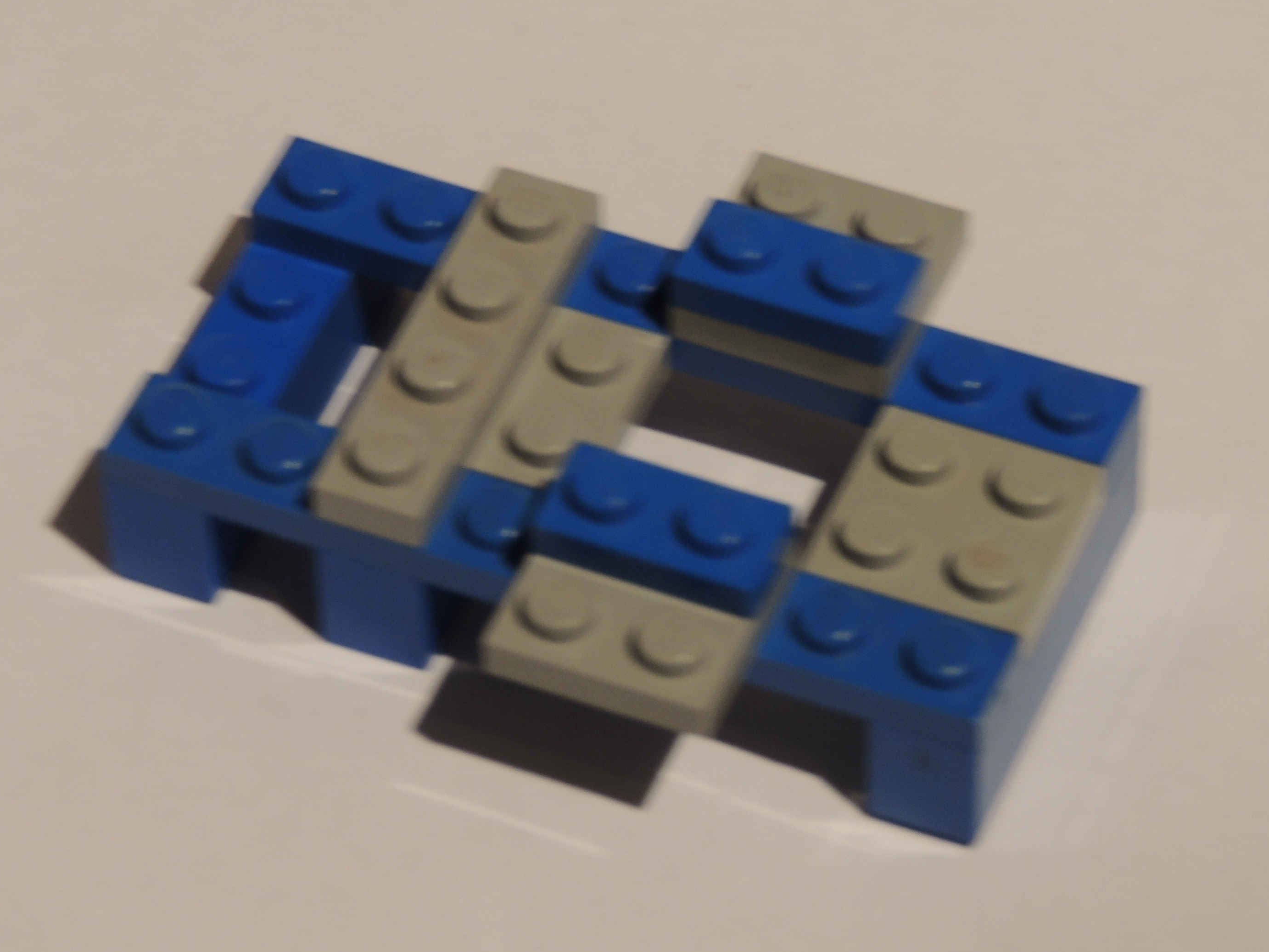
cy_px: 561
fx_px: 7332
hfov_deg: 9.9
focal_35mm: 200
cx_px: 650
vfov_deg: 7.4
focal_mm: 21.4
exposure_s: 1/5
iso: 100
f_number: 4.2
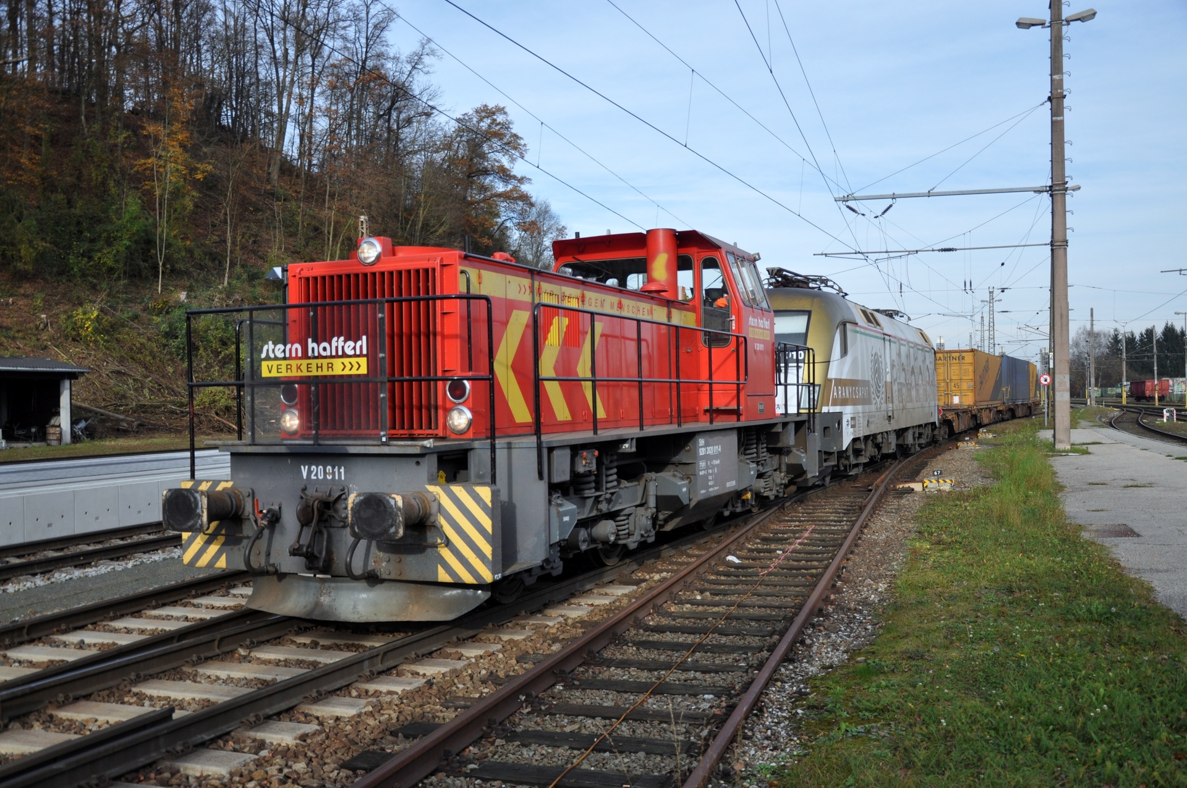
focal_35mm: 36
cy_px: 394
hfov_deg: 53.2
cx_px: 594
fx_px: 1185
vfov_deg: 36.8
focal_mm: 24
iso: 400
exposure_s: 1/1000
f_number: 4.5
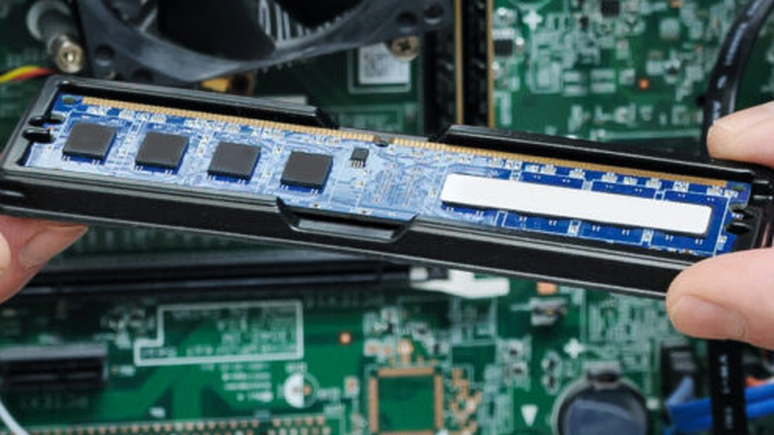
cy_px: 76
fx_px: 6114
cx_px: 937
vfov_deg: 4.1
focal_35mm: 298
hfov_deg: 7.2
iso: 640
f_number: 7.1
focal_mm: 55
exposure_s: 1/125
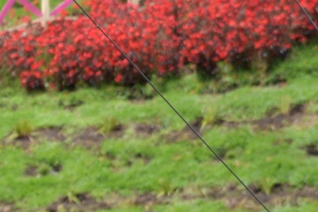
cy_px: 204
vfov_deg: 1.4
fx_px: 8488
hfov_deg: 2.1
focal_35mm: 961
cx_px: -351
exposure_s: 1/250
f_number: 8
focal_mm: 140
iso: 100
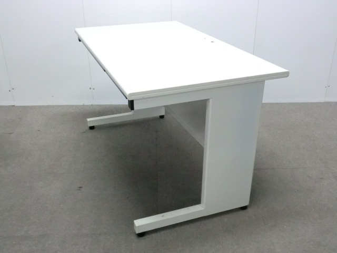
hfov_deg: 49.0
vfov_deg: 37.7
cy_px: 126
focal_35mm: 38
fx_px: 370
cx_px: 168
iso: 800
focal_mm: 6.9
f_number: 3.9
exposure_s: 1/50
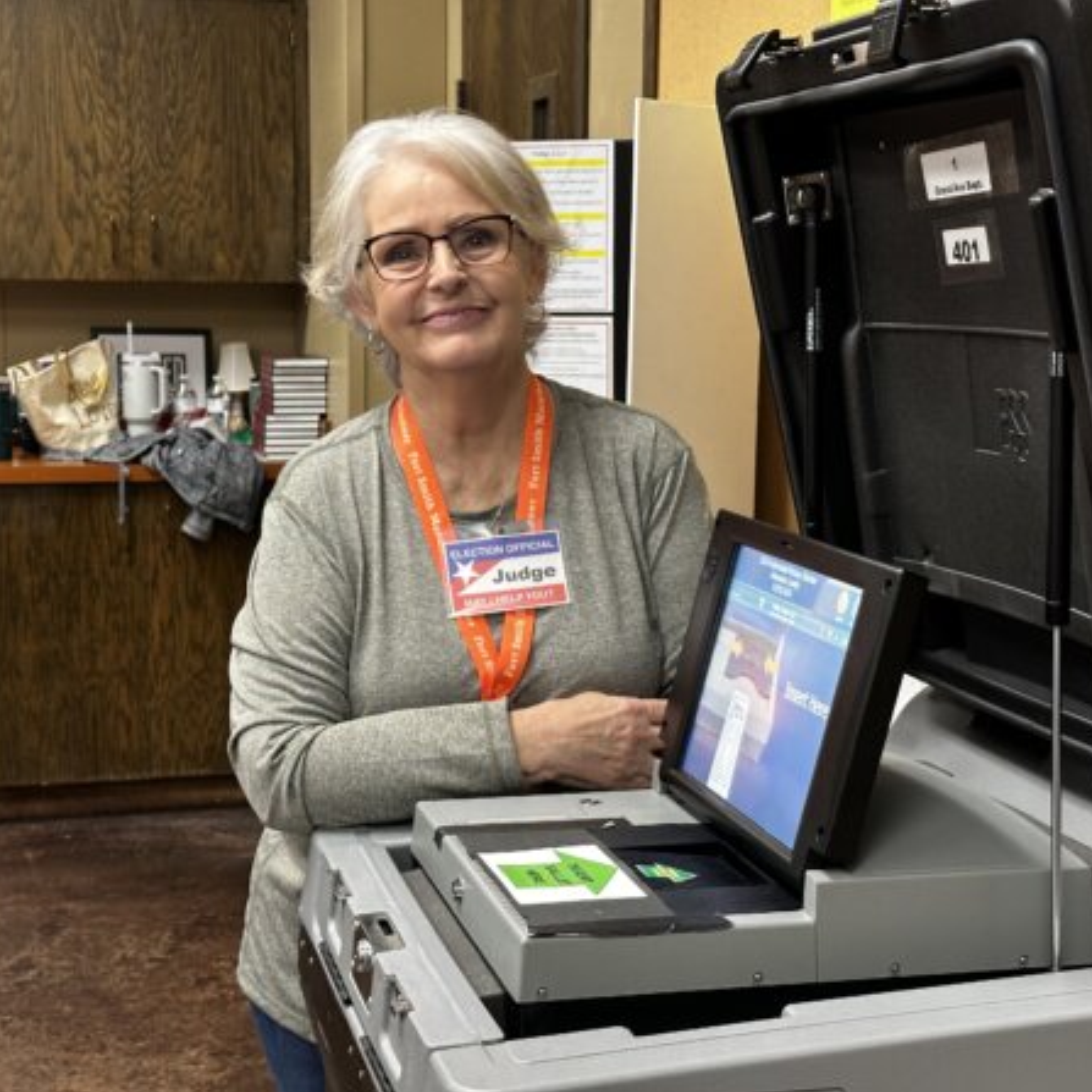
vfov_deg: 30.0
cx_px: 511
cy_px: 547
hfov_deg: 30.0
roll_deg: -0.1
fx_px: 2034
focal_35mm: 57
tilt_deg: -8.3
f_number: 1.78
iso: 250
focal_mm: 6.86
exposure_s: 1/40
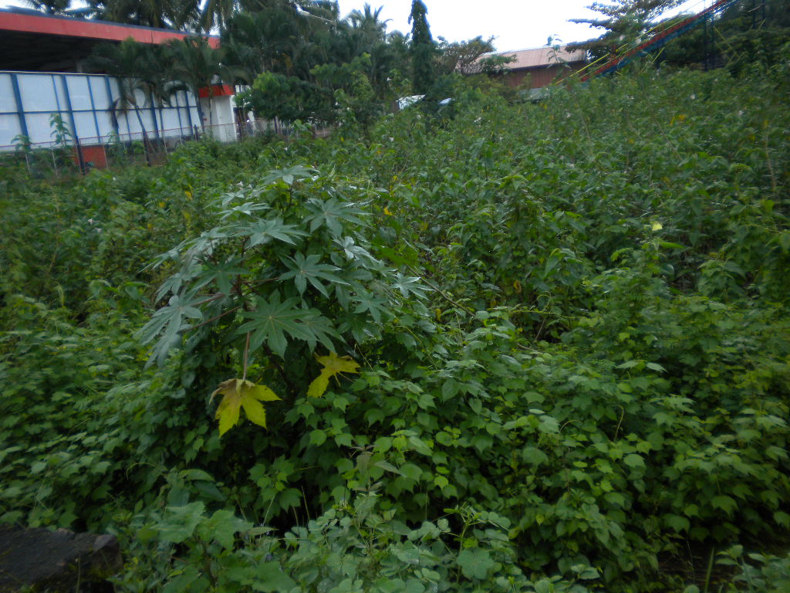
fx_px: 799
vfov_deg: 40.7
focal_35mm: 35
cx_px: 395
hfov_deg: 52.6
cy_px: 296
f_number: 3.1
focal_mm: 6.3
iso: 112
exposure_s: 1/570
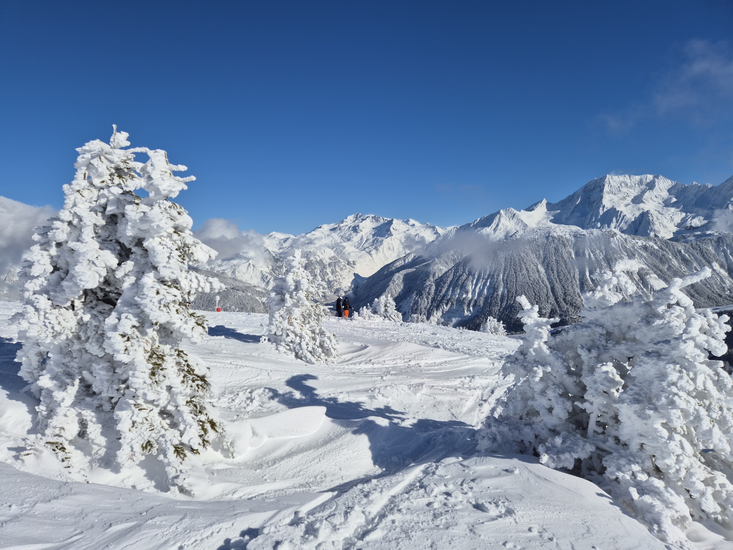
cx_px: 366
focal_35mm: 23
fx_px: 487
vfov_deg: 58.9
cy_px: 275
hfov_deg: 73.9
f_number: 1.8
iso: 25
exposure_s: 1/4976
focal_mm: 5.4
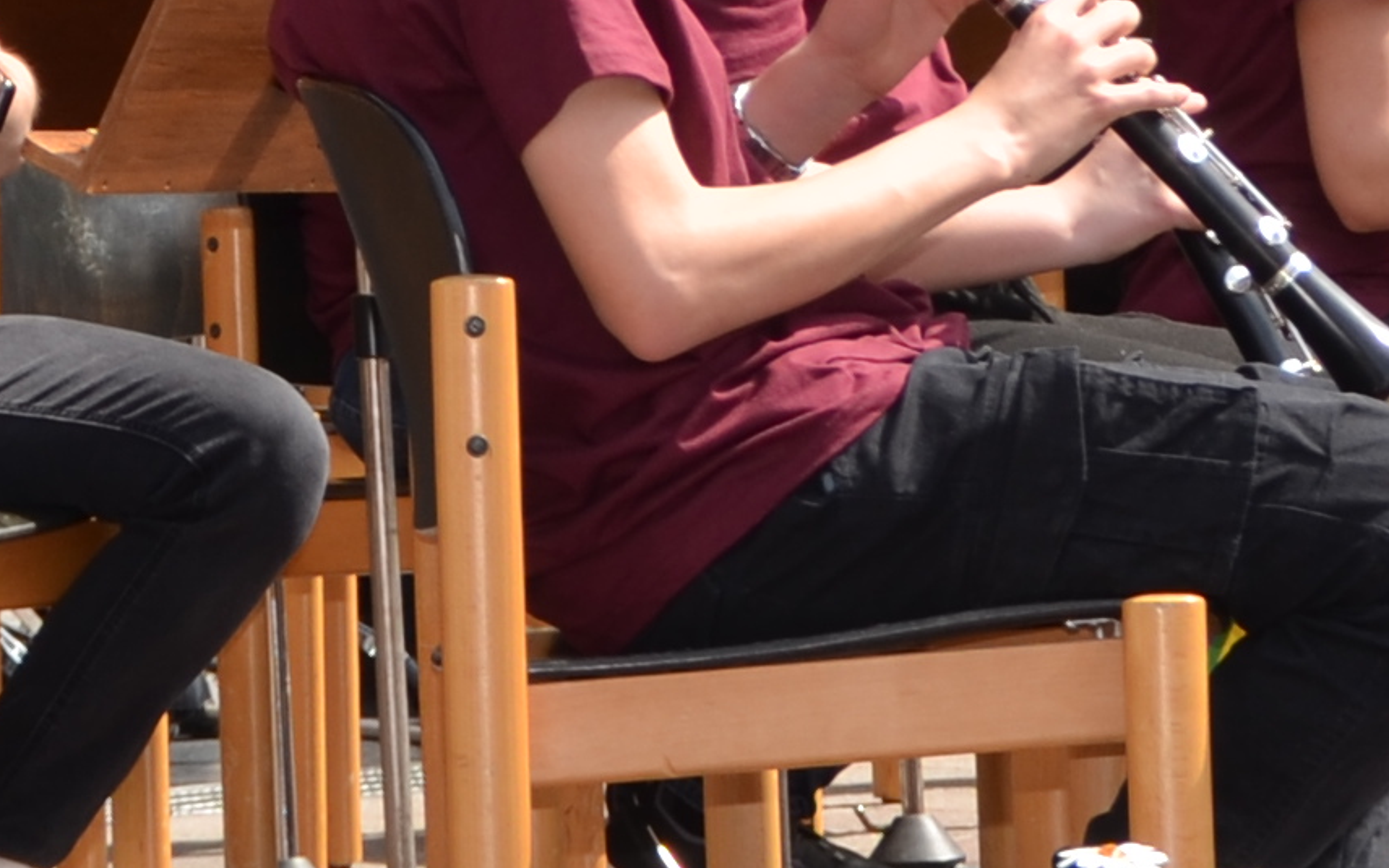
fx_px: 13968
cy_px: -787
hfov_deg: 5.7
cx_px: 1275
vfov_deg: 3.5
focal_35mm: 369
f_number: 8
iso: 100
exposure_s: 1/200
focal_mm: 42
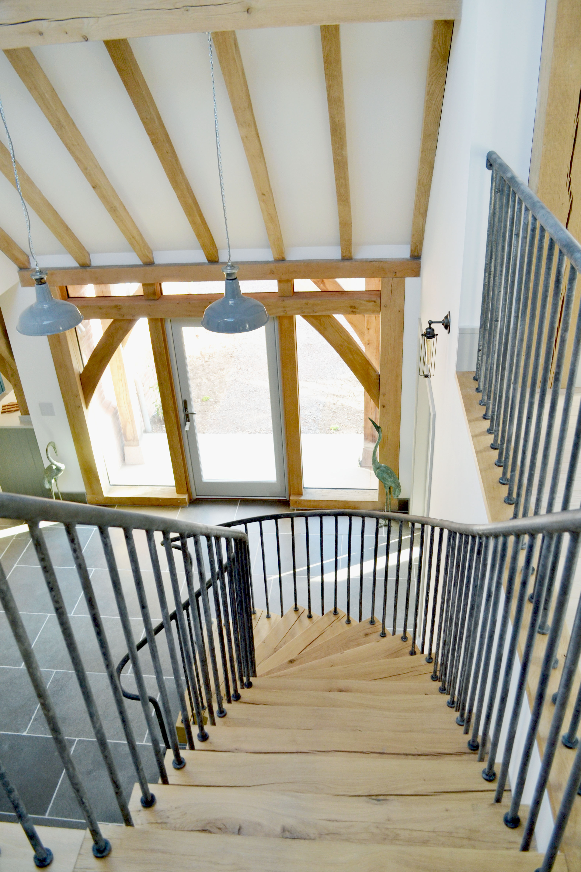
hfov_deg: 47.9
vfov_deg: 67.4
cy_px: 436
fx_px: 654
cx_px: 290
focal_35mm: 27
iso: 400
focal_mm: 18
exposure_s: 1/60
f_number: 3.5
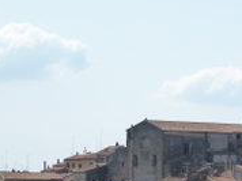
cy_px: 203
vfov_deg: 6.1
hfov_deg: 8.2
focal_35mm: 240
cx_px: 261
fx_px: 1676
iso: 160
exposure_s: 1/640
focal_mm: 14.8
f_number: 4.8
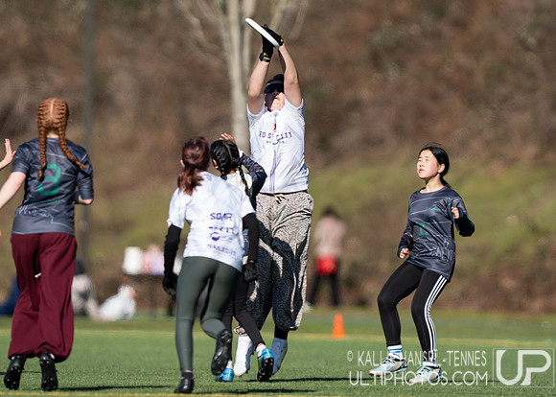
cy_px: 137
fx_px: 10497
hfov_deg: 3.0
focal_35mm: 665
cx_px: 320
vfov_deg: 2.2
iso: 160
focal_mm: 400
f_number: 3.2
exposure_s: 1/2500
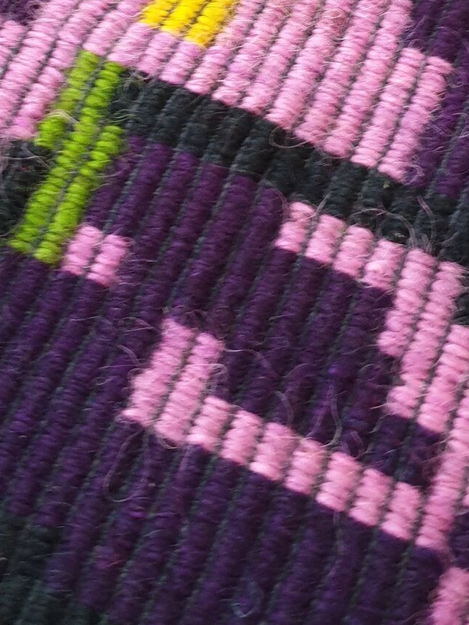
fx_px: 1102
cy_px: 24
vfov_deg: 29.9
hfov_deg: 24.0
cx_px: 253
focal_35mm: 61
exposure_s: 1/13
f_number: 1.5
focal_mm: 4.3
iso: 250
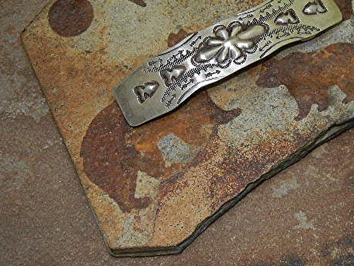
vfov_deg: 20.1
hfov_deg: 26.5
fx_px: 747
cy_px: 107
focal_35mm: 73
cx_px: 241
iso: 497
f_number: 3.9
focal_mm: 9.3
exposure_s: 1/30
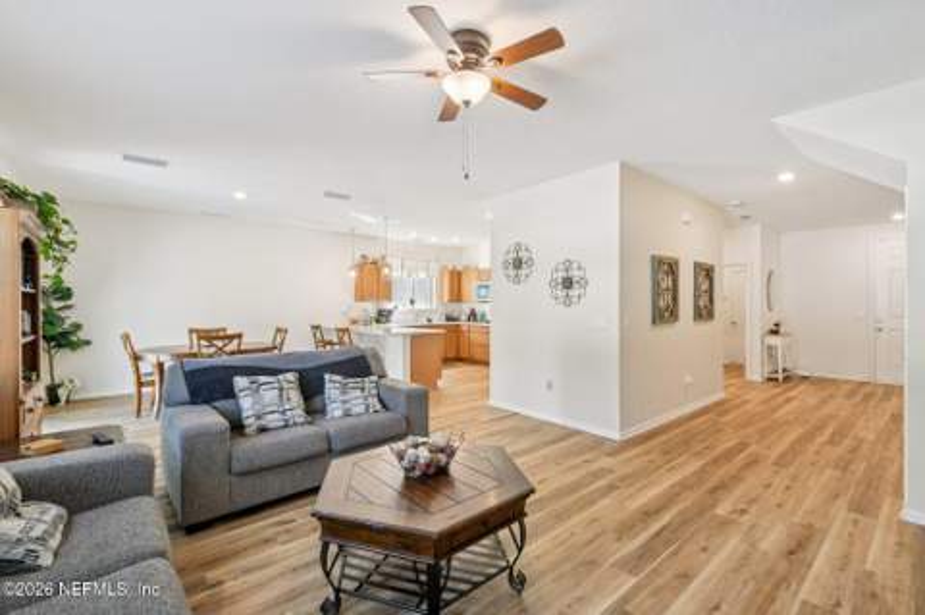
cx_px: 462
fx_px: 385
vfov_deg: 77.2
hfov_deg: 100.4
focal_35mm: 15
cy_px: 308
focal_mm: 10
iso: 400
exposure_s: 1/10
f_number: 8
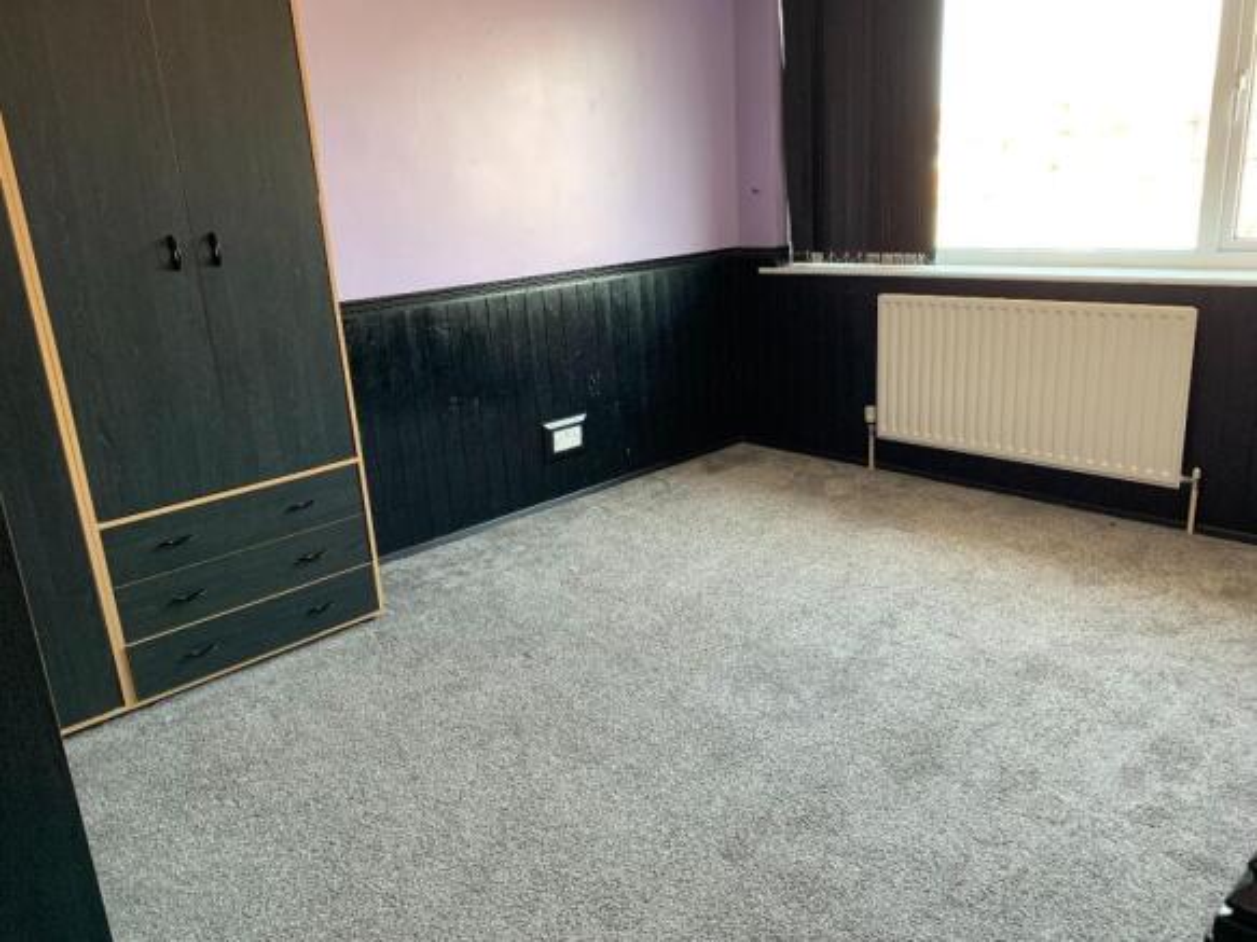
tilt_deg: -15.5
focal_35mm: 26
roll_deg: +2.8
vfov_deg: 53.0
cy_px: 471
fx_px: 944
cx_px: 628
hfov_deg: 67.3
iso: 100
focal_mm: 4.25
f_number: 1.8
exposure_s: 1/60
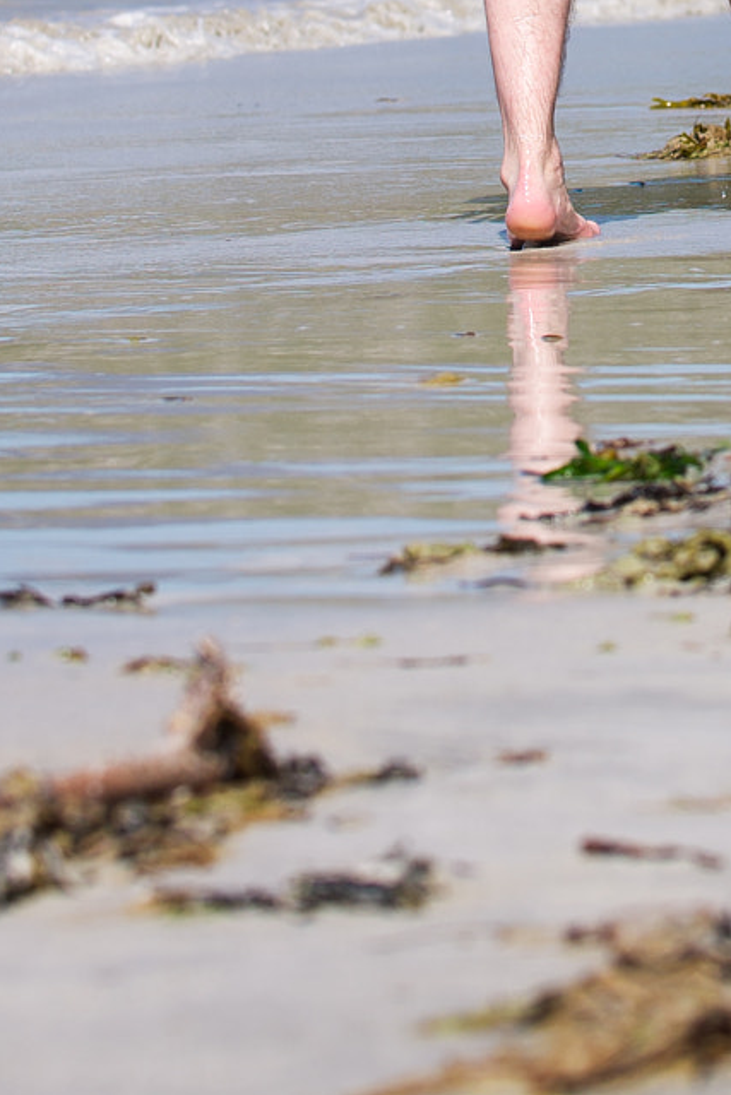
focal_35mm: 224
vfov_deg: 9.0
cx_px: 860
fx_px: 6818
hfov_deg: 6.1
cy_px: -318
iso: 100
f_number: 5.6
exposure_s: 1/500
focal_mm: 70
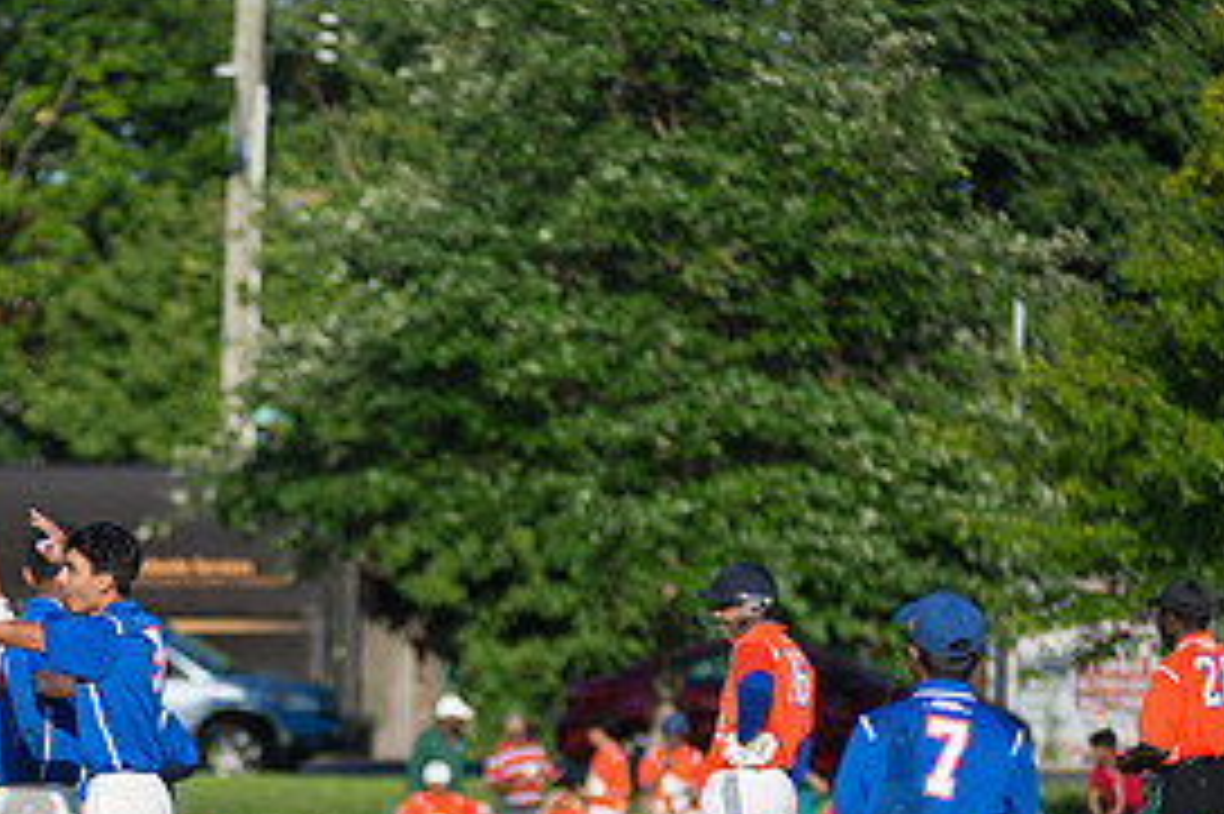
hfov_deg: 5.7
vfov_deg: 3.8
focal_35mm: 363
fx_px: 12334
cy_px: 744
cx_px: 27
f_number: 2.8
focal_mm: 170
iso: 200
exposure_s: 1/3200
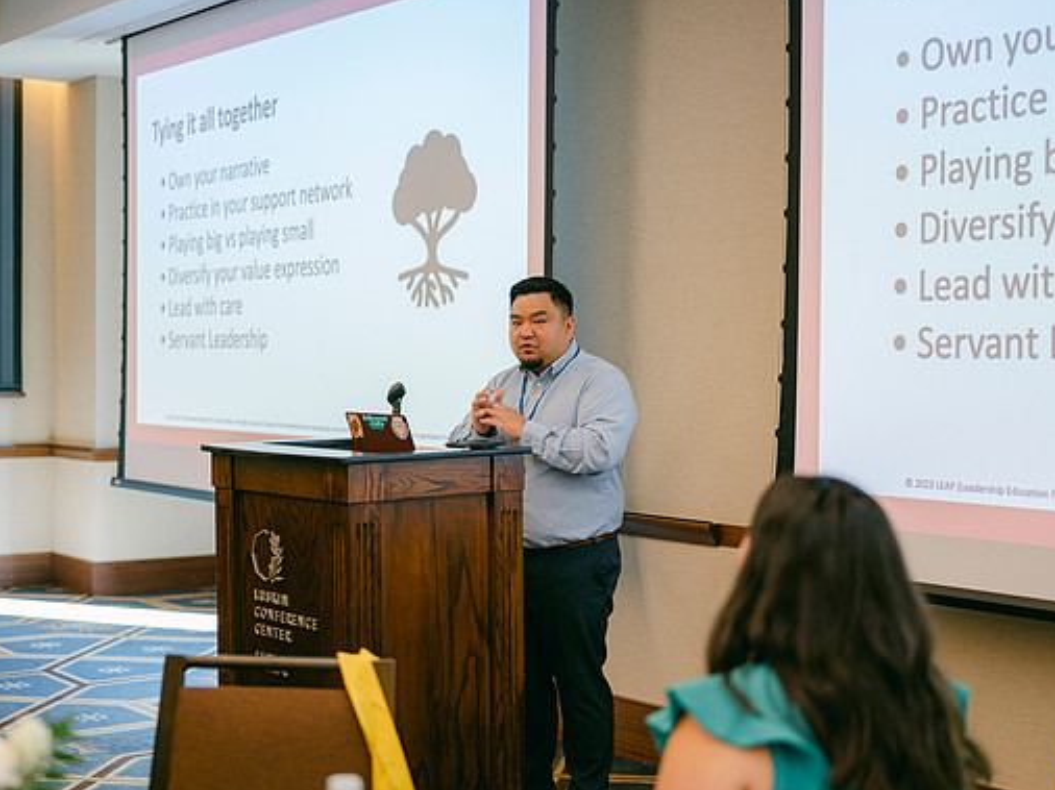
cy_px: 385
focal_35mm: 56
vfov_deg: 26.1
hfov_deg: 34.4
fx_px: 1706
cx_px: 507
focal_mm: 50
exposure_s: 1/125
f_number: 2
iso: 500
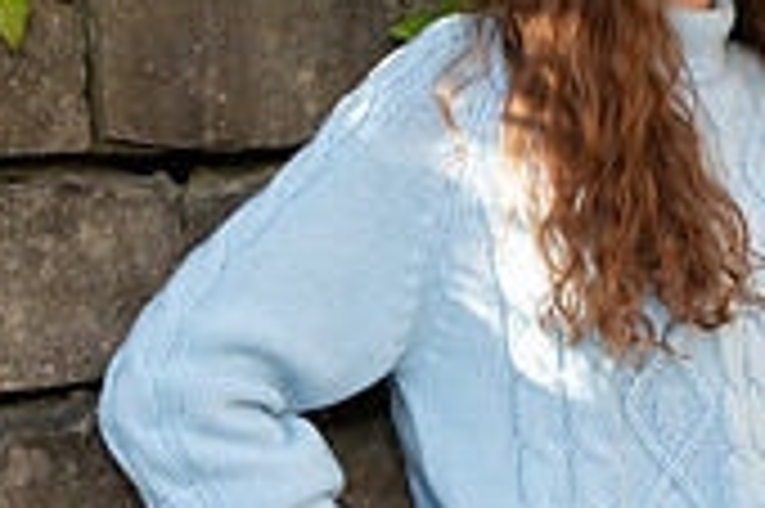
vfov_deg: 12.5
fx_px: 2314
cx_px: 738
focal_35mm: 109
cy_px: 238
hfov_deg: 18.4
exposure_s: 1/160
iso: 320
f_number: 4
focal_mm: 32
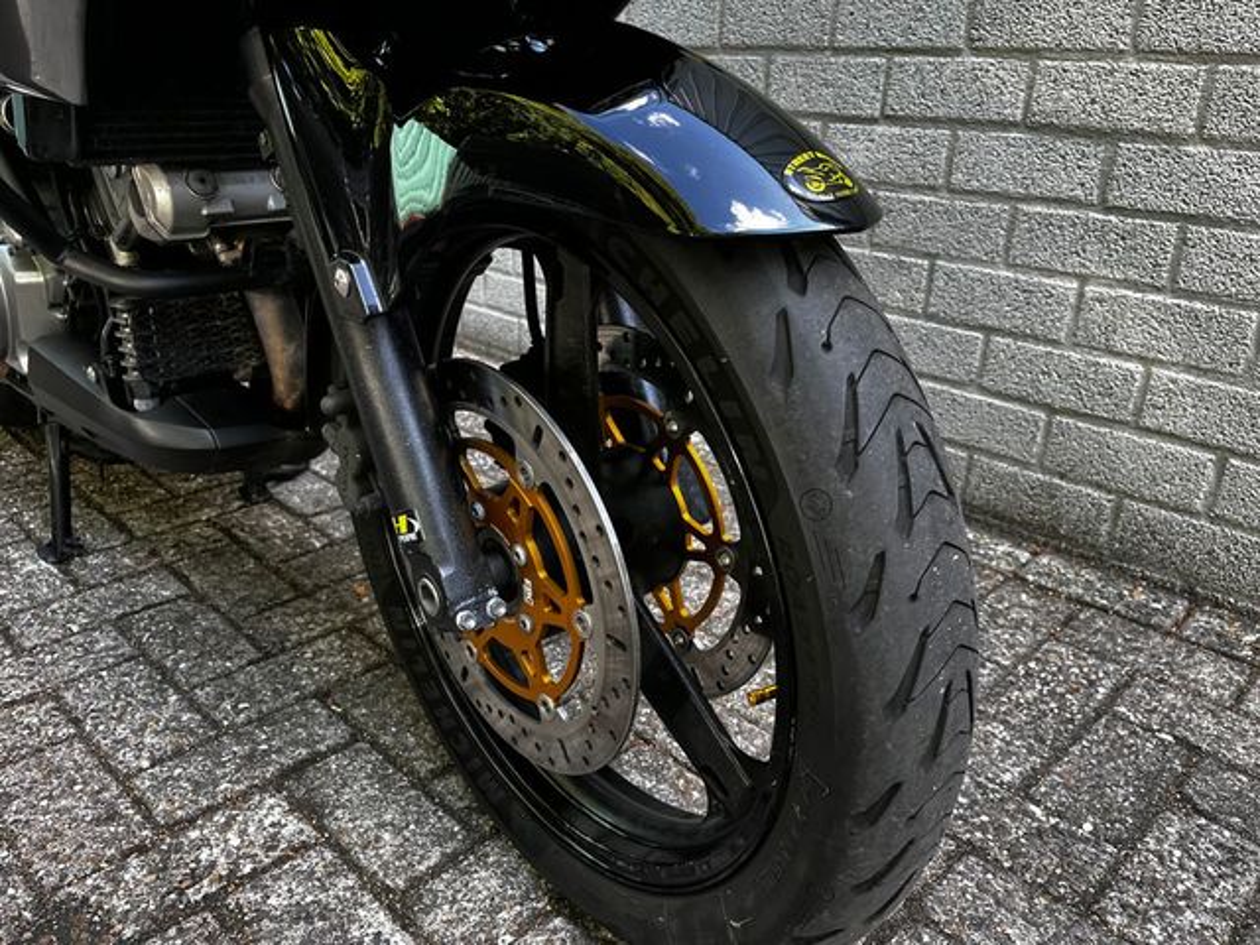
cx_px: 630
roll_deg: -3.3
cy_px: 472
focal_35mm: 26
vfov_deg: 53.1
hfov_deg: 67.3
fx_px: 946
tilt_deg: -22.0
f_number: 1.6
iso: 100
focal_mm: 5.1
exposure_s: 1/121
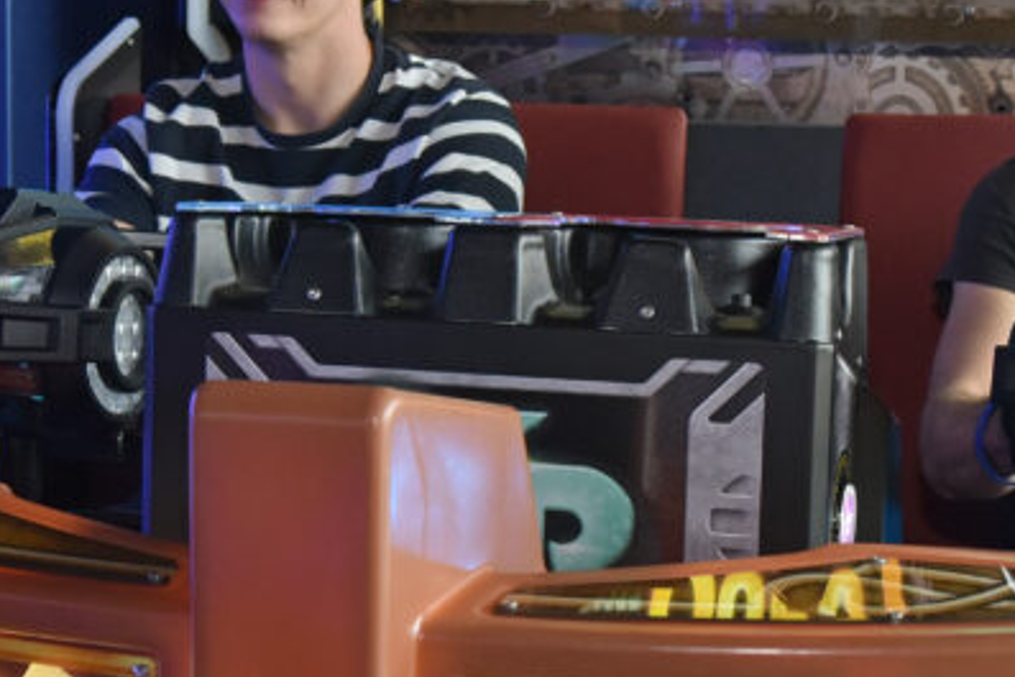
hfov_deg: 20.8
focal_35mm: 98
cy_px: 350
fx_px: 2764
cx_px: 568
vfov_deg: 14.0
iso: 2000
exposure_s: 1/125
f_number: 5.6
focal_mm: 38
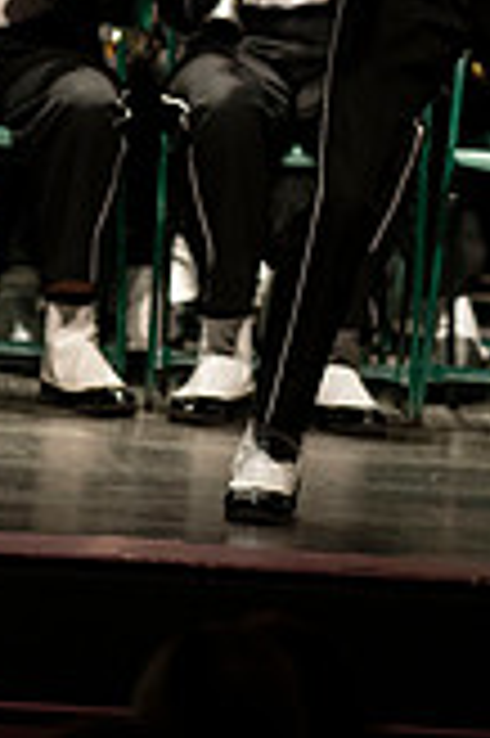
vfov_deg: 2.5
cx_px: 497
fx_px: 16796
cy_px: -261
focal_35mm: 821
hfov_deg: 1.7
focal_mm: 300
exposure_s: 1/500
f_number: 2.8
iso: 3200
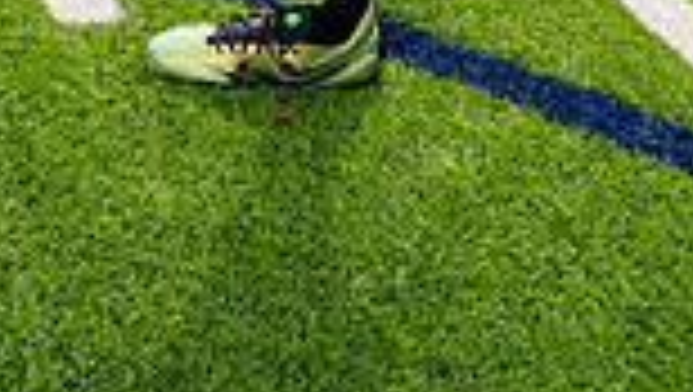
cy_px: -590
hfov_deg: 21.1
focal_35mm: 101
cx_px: 266
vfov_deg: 10.2
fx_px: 1858
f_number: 5.6
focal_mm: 33
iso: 100
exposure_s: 1/320
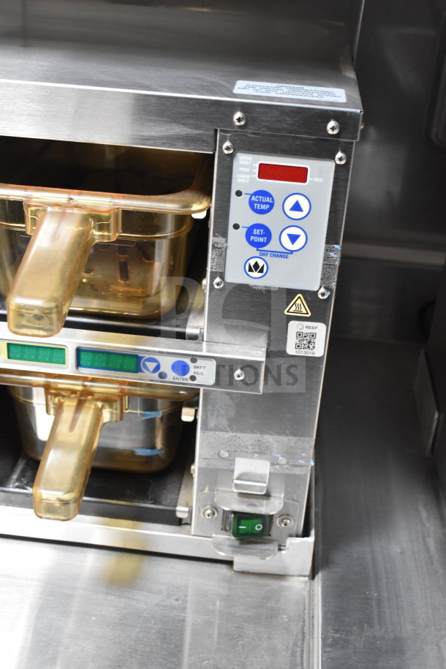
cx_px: 223
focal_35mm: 48
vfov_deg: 41.1
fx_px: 892
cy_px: 334
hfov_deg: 28.1
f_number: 4.5
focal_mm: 32
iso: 2200
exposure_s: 1/50
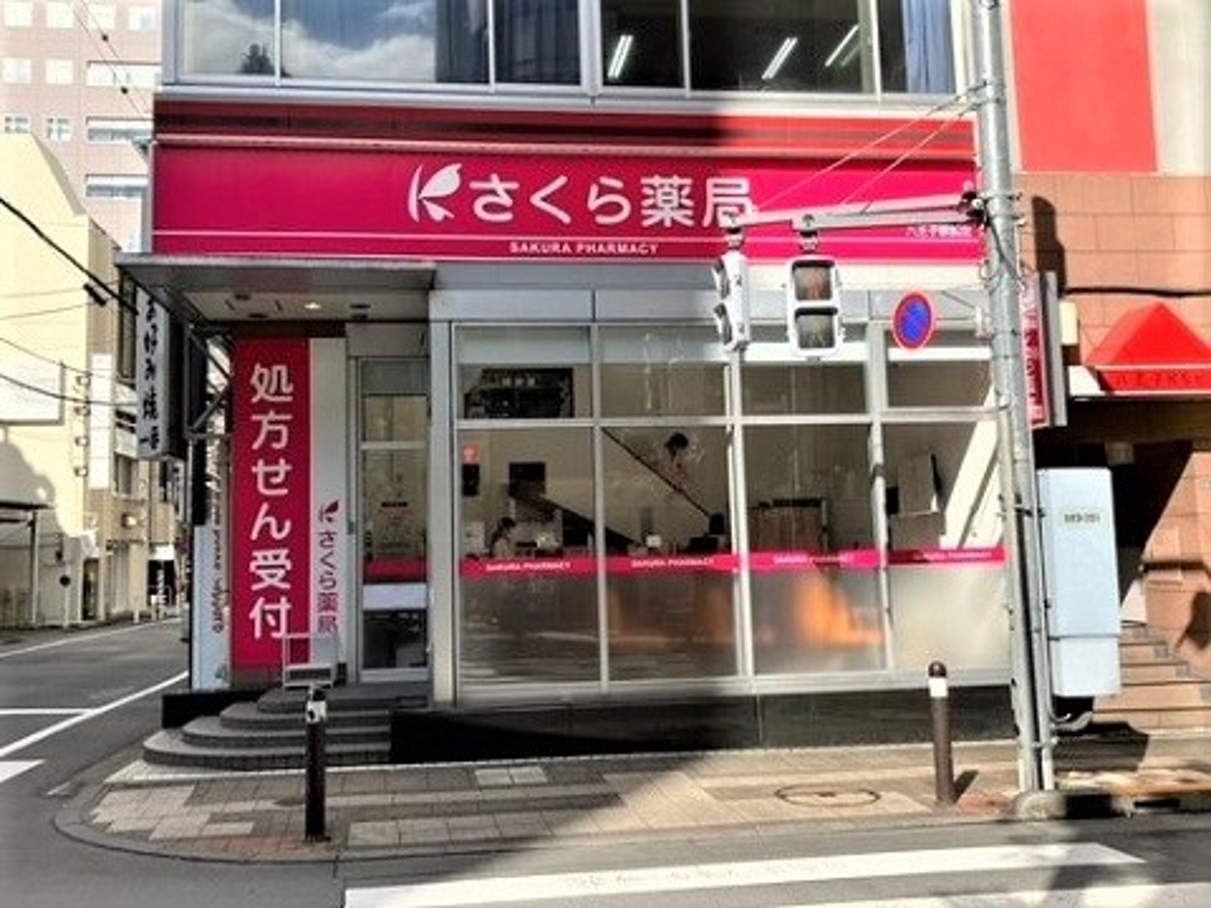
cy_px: 454
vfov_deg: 49.7
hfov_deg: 63.4
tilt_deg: +6.3
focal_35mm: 28
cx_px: 606
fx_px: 980
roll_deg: +2.2
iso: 32
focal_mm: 3.99
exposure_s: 1/1412
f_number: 1.8
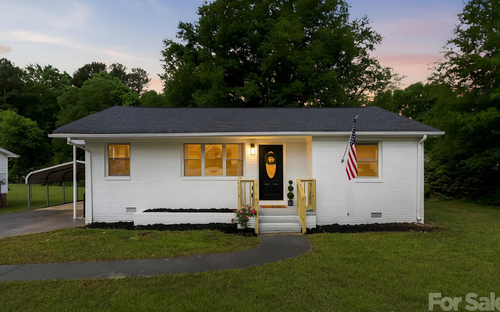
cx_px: 251
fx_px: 260
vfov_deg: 61.8
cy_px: 170
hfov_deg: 87.7
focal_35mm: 19
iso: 500
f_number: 4
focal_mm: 18.1
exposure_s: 1/5000
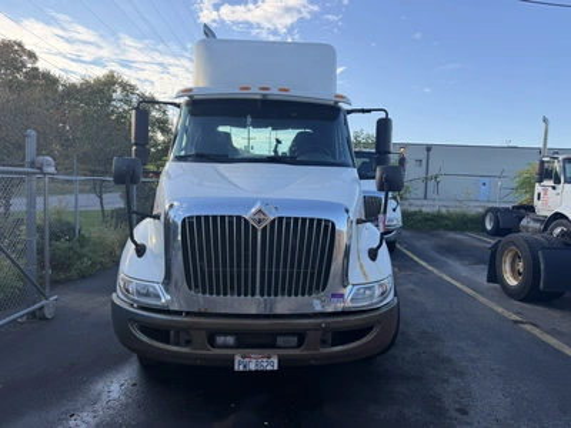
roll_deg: -1.3
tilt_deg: +1.1
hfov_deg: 71.6
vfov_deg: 56.8
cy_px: 214
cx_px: 286
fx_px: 396
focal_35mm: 24
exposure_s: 1/1174
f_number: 1.78
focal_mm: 6.76
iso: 80
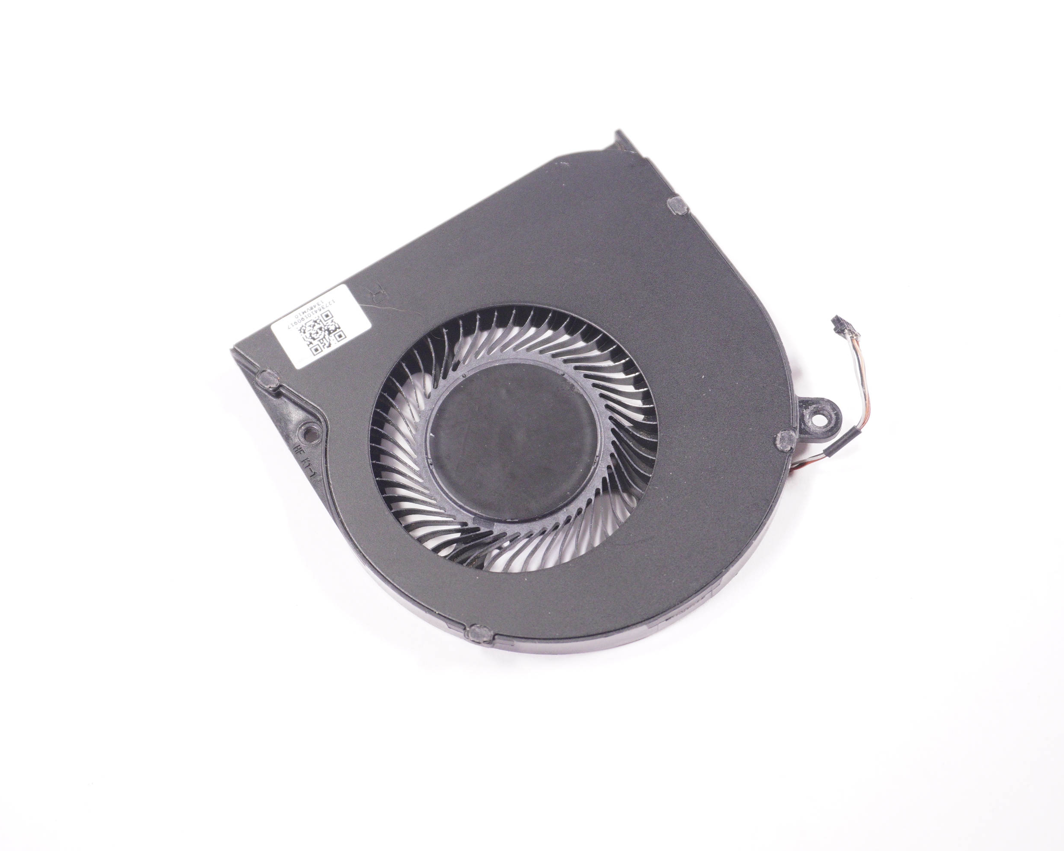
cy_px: 428
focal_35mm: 50
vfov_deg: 30.5
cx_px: 438
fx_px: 1561
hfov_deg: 37.5
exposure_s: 1/200
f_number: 5.6
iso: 1250
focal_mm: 29
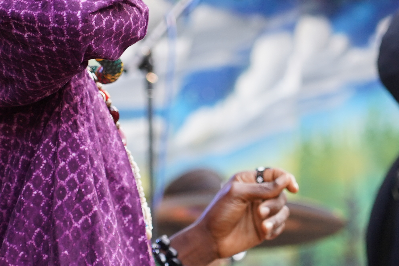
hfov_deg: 6.5
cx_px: 155
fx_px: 3491
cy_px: 146
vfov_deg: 4.4
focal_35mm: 315
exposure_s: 1/160
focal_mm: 105
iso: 640
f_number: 4
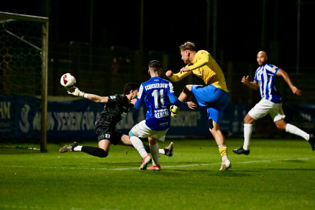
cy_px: 102
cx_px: 160
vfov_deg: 7.6
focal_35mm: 181
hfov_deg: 11.4
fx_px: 1584
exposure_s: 1/1600
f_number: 2.8
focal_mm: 165
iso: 3200
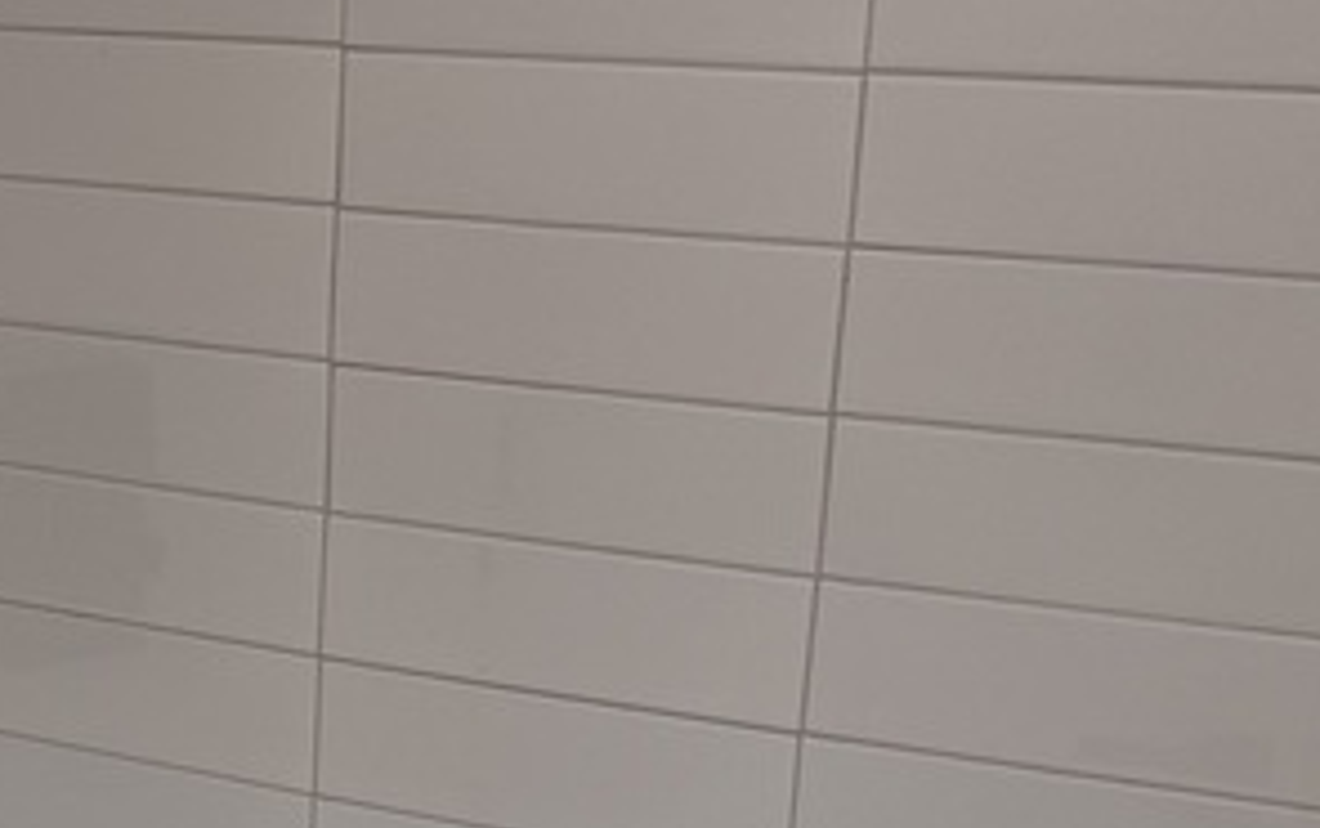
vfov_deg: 13.0
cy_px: 1414
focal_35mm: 93
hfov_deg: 22.1
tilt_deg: -19.0
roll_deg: -2.9
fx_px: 3349
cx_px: 349
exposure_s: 1/180
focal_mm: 6.76
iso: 64
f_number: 1.78
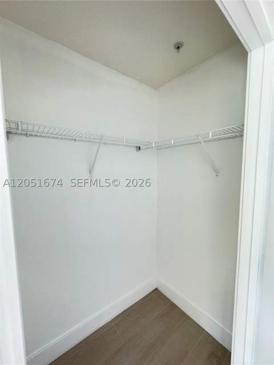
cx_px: 137
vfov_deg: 102.1
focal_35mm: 14
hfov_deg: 85.7
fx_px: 148
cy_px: 182
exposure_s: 1/120
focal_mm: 2.22
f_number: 2.2
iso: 160
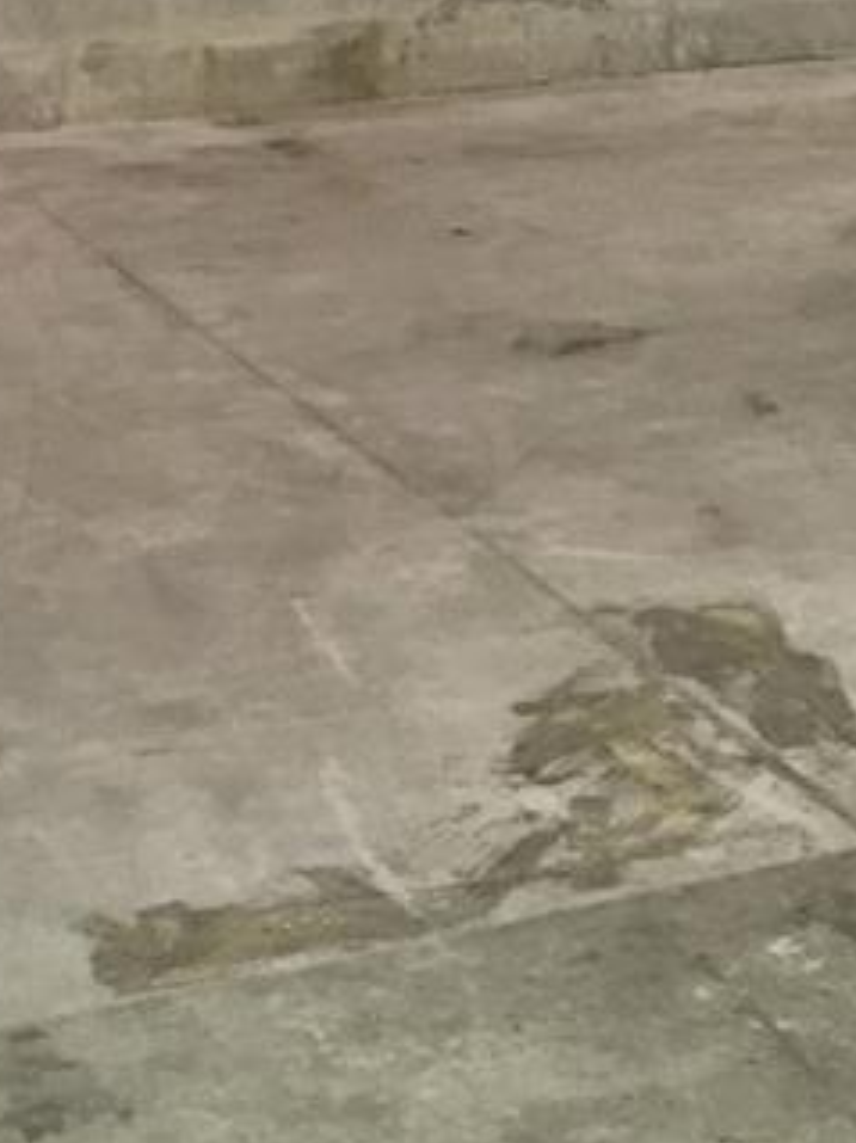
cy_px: -735
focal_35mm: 109
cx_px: 1271
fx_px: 3596
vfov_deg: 16.0
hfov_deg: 12.9
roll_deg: -1.3
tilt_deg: +3.6
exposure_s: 1/15
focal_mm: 4.15
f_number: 2.2
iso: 100
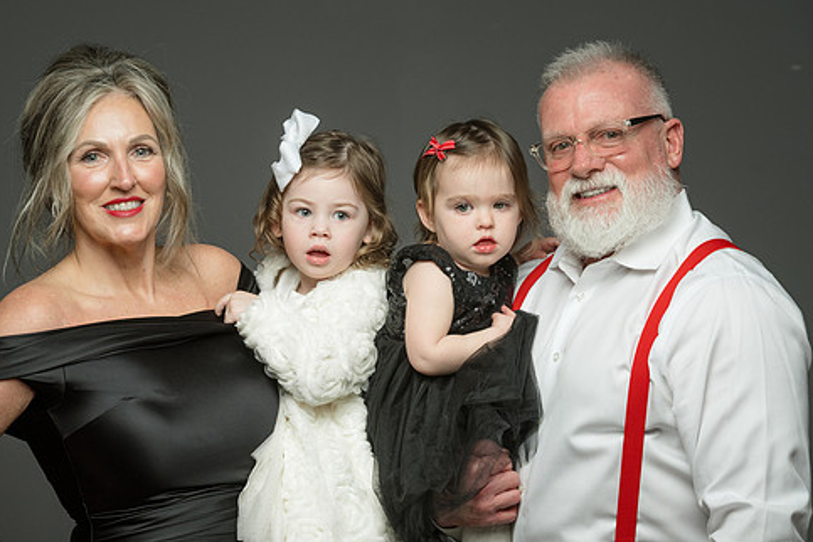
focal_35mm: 168
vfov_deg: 8.2
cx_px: 345
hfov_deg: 12.2
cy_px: 306
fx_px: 3794
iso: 400
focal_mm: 140
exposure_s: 1/160
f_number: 9
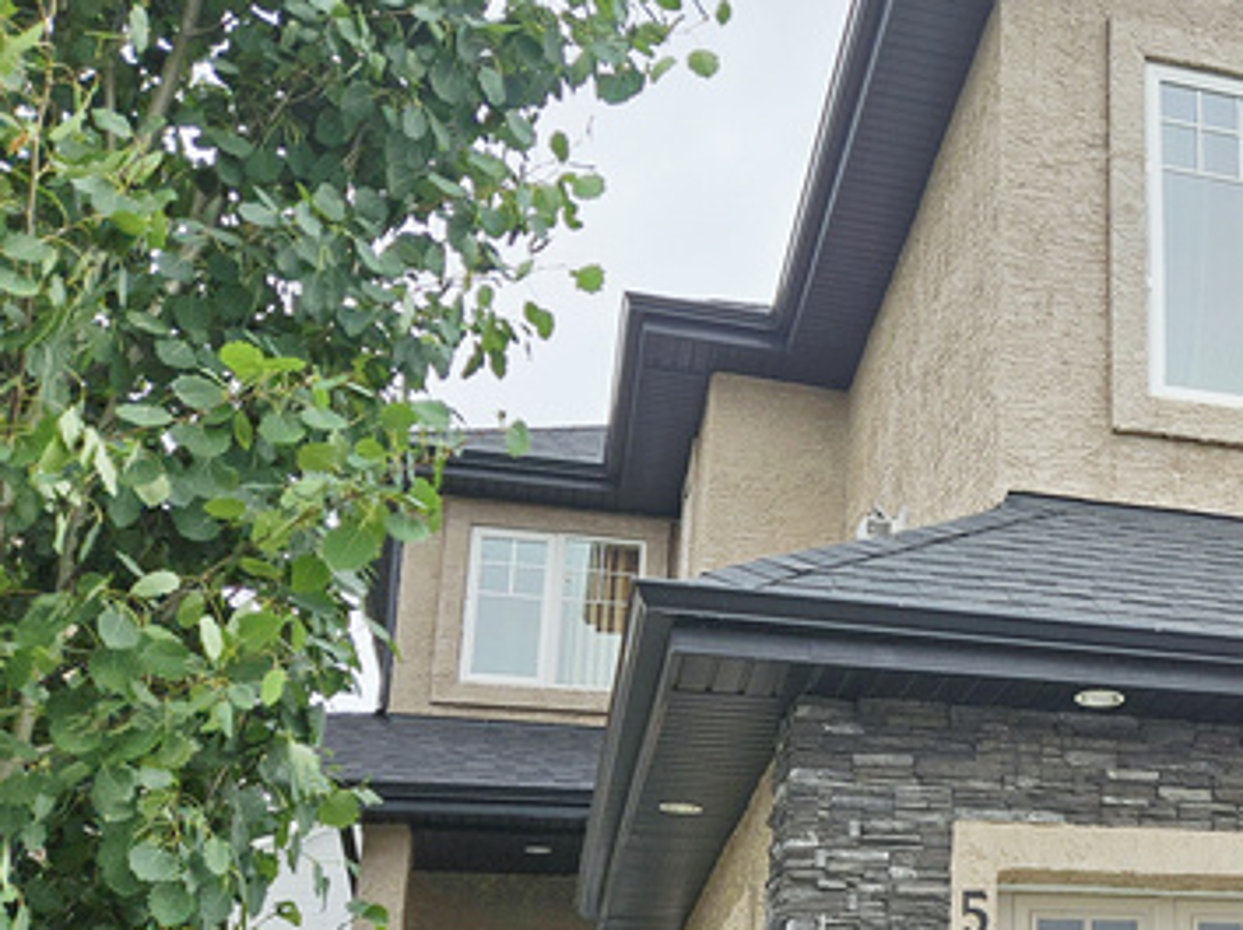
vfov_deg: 27.8
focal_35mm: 52
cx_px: 1292
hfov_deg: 33.2
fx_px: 1866
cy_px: 642
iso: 25
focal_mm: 5.4
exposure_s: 1/265
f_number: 1.8
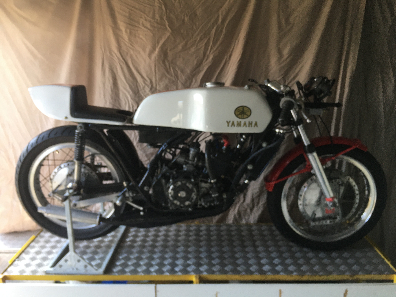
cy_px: 148
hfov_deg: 61.7
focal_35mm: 29
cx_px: 198
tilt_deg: -13.6
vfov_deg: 48.2
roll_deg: +0.1
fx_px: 332
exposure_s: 1/33
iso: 32
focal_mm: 4.15
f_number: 2.2
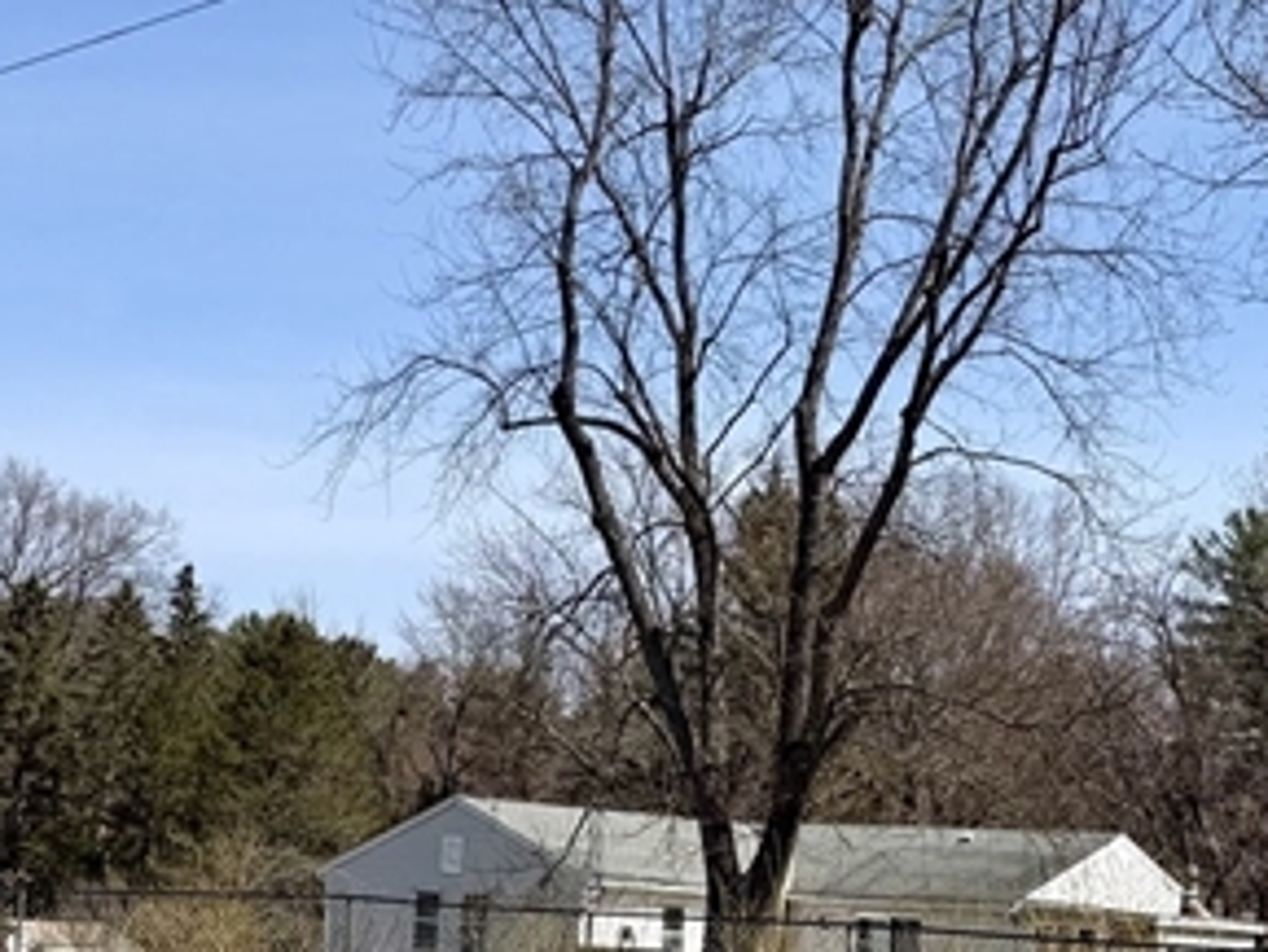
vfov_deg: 17.4
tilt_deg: +5.5
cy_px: 592
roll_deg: -2.4
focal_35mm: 85
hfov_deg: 23.0
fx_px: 3115
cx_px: 500
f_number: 1.78
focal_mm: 6.76
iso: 80
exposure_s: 1/5319
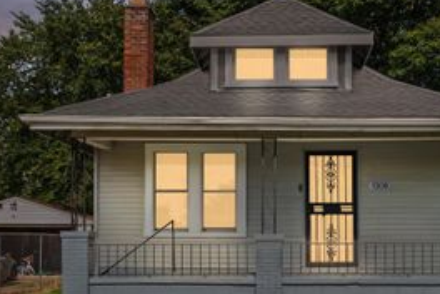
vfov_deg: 23.9
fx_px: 684
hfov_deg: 35.4
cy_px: 233
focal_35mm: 56
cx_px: 290
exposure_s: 1/50
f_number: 9
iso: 250
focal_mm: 29.5
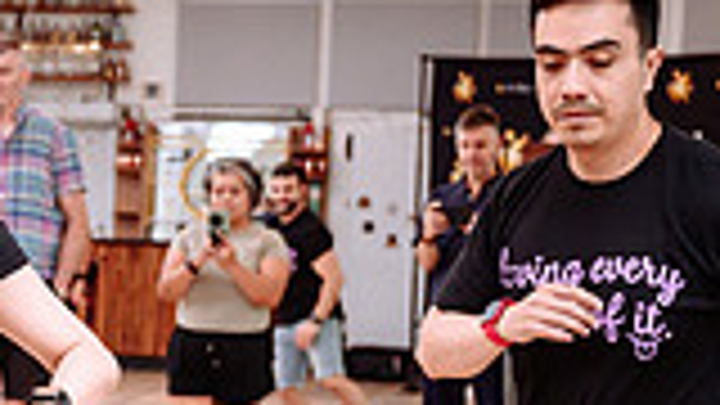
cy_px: 474
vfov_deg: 9.6
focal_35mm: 125
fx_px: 2386
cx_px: -130
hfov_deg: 16.5
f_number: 2.8
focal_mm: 29.5
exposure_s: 1/250
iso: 1000
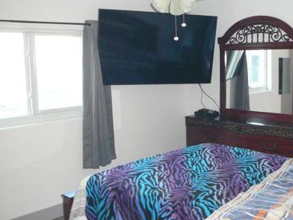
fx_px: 364
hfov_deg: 43.8
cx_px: 165
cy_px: 103
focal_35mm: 43
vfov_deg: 33.6
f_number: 2.8
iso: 320
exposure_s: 1/30
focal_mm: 5.2
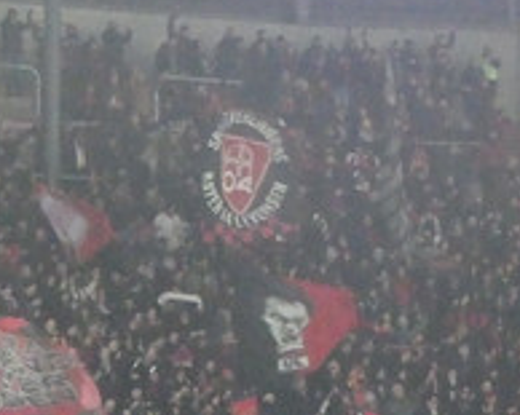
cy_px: 305
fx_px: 4169
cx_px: 330
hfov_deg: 7.1
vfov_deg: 5.7
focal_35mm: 271
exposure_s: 1/80
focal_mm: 15
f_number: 4.8
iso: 3200
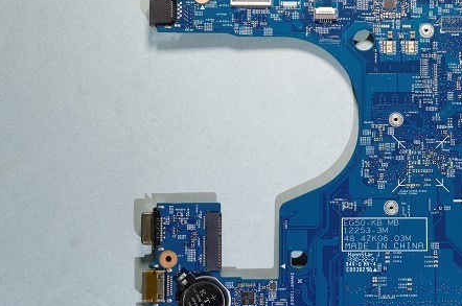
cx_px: 390
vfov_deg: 24.1
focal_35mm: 56
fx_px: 717
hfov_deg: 34.3
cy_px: 161
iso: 100
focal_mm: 22
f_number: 8
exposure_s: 1/5
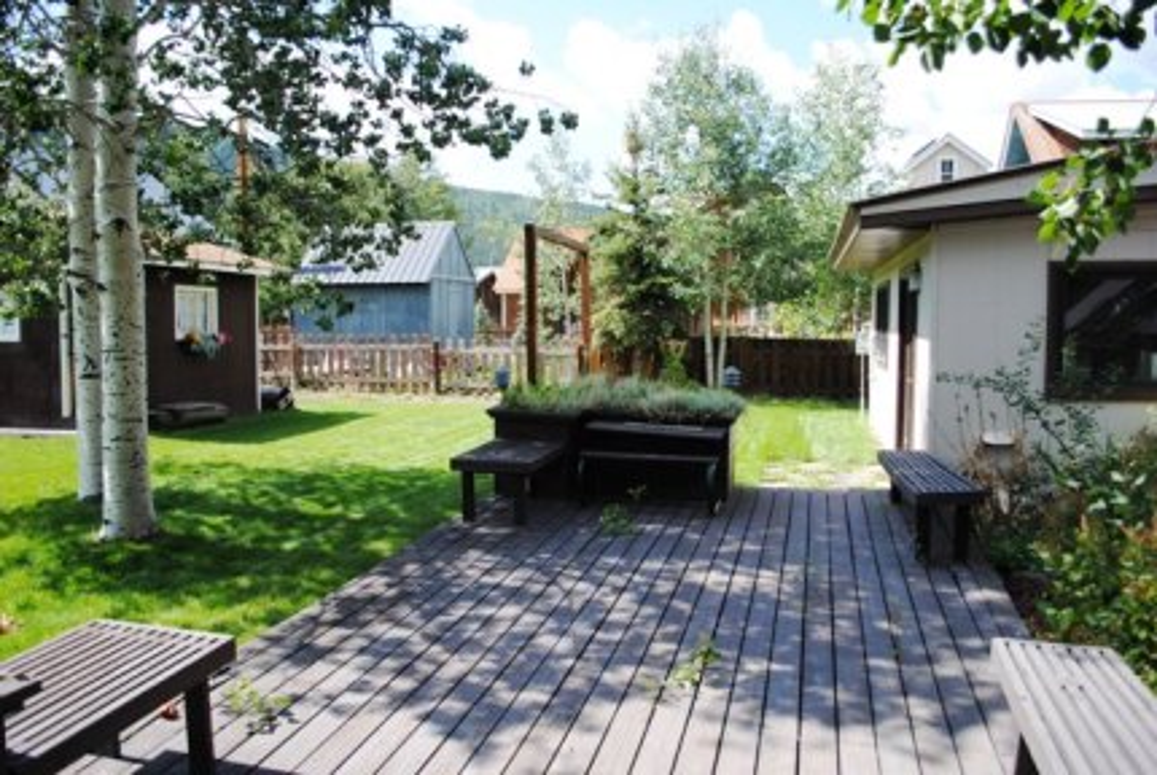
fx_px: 869
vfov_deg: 48.1
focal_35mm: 27
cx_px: 578
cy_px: 388
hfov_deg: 67.3
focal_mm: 18
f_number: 3.5
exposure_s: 1/800
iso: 200
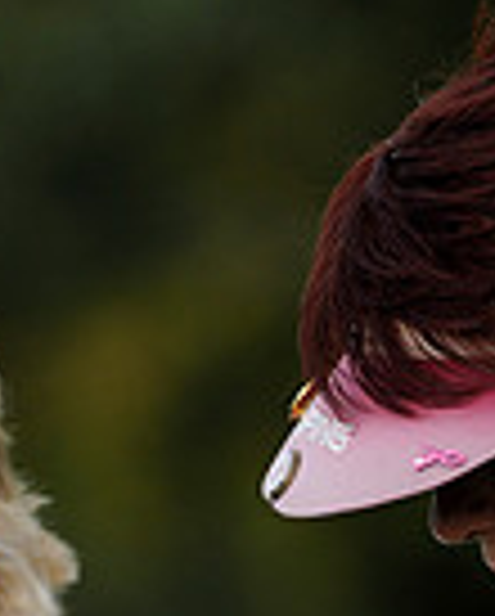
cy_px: 994
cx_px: 245
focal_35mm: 1384
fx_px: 25288
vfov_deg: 1.4
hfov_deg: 1.1
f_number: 5
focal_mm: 300
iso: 400
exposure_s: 1/800
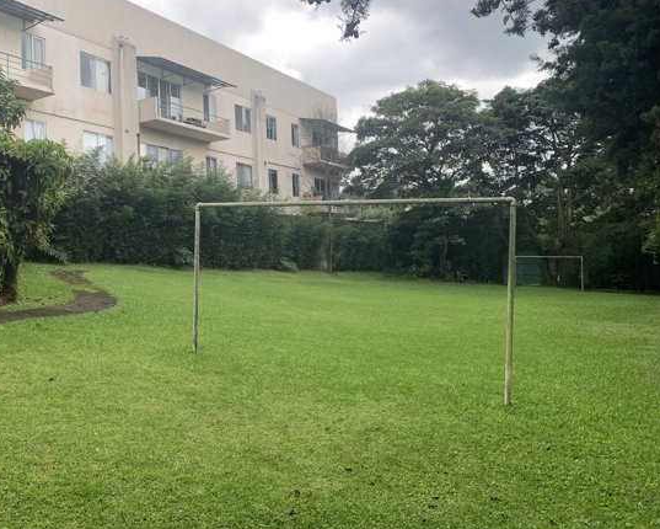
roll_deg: +2.2
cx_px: 278
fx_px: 586
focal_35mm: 30
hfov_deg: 58.5
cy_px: 244
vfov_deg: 48.5
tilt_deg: +2.3
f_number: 1.8
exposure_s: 1/382
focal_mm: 4.25
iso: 25
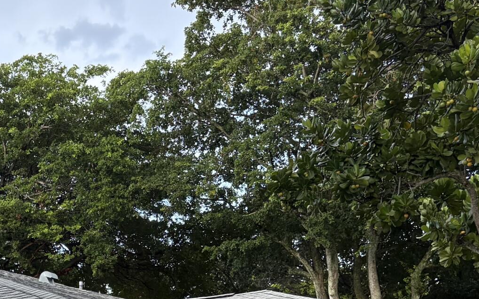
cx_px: -1
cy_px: 463
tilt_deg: +0.3
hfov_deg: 24.4
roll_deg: +2.6
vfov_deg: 14.8
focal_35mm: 81
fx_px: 1057
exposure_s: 1/242
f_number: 1.6
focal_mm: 5.96
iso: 64
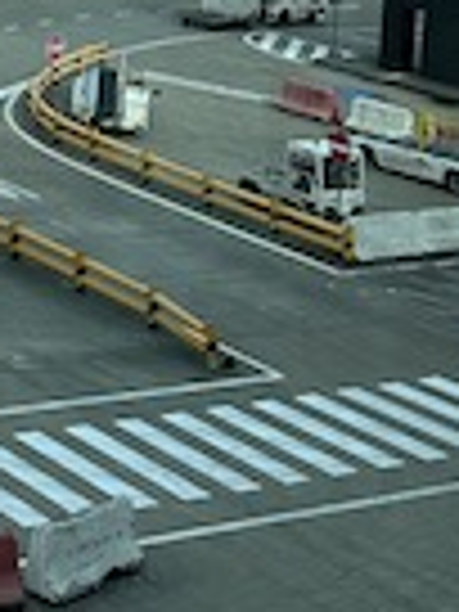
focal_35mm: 113
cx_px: -346
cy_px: -198
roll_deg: -3.3
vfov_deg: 16.4
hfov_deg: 12.1
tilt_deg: -5.4
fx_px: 1998
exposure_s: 1/2591
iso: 80
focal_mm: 6.86
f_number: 1.78
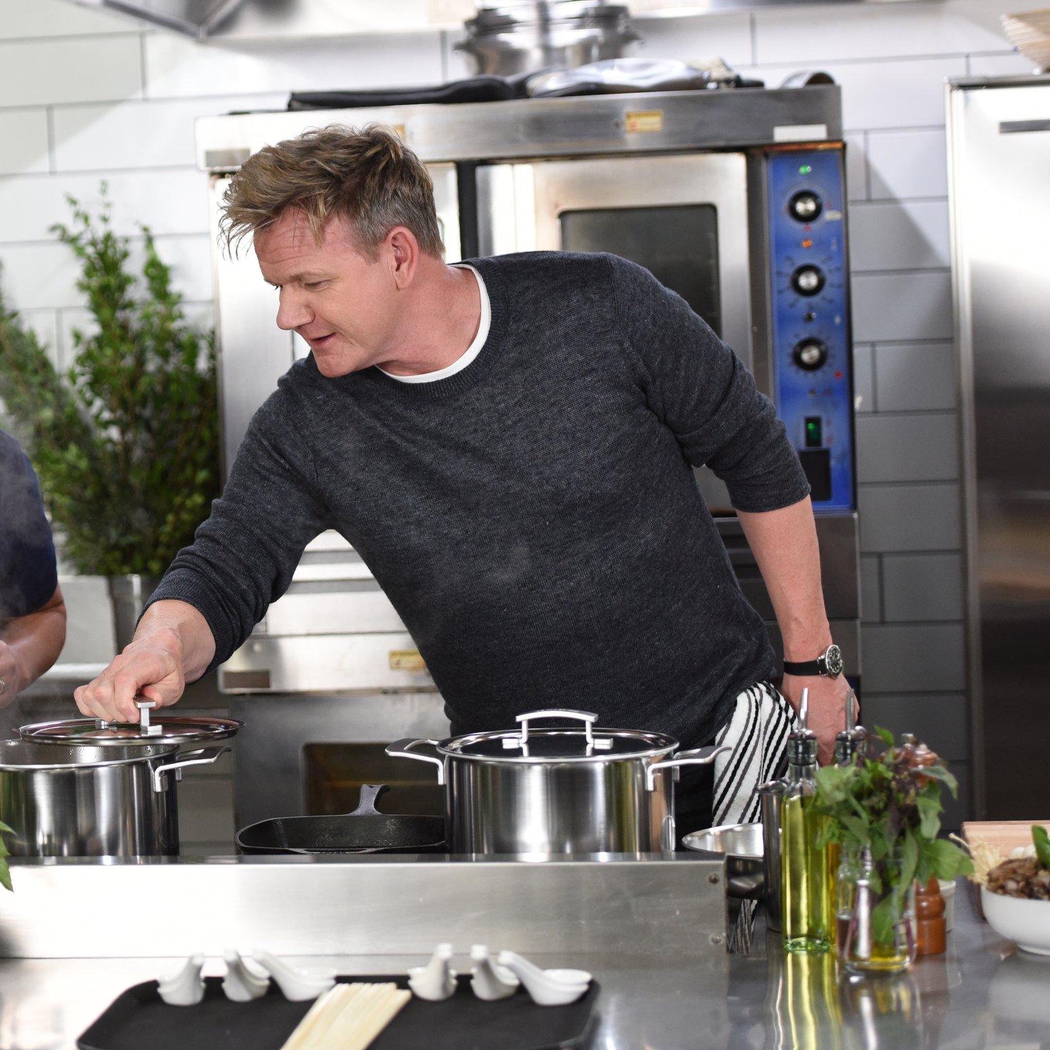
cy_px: 511
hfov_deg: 16.8
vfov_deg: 16.9
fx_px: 3535
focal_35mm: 103
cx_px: 213
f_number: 3.5
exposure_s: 1/250
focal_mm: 75
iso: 1600
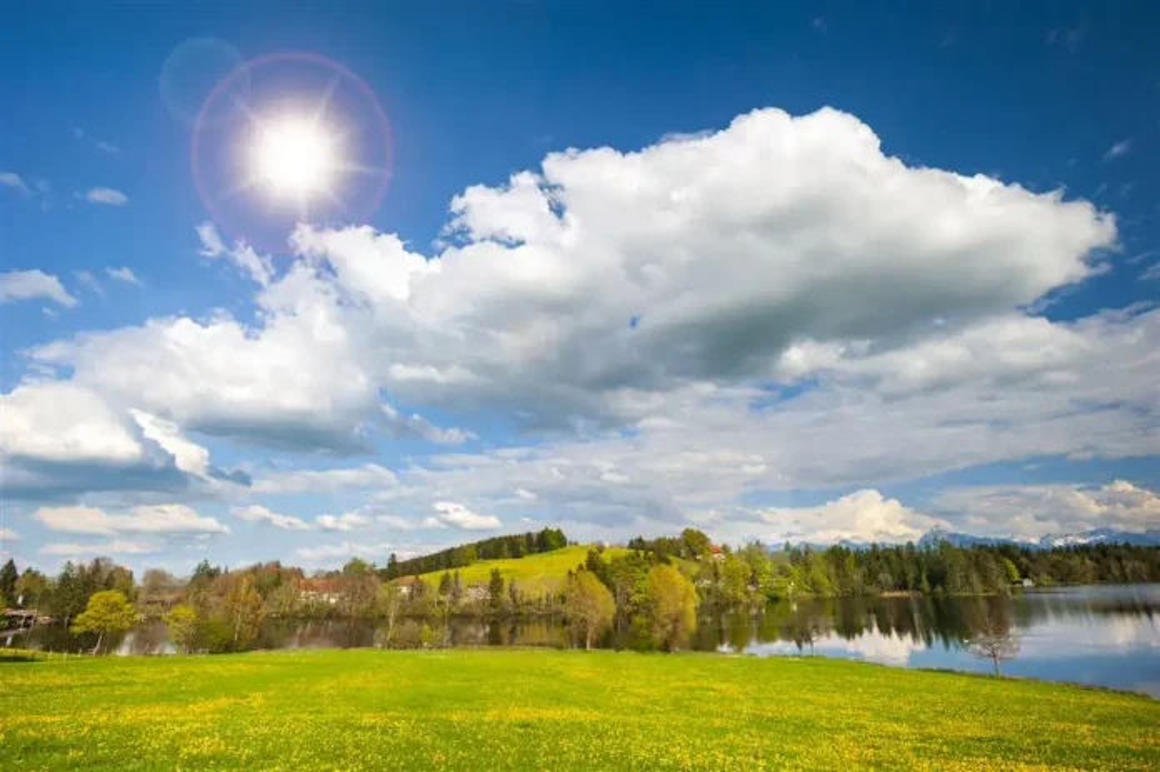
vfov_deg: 70.4
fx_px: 547
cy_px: 386
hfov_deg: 93.3
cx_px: 580
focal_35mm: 17
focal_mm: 17
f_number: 14
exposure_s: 1/200
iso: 400
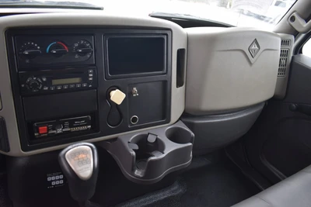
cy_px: 104
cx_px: 156
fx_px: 233
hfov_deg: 67.4
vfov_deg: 48.0
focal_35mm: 27
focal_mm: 18
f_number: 4
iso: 400
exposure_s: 1/60
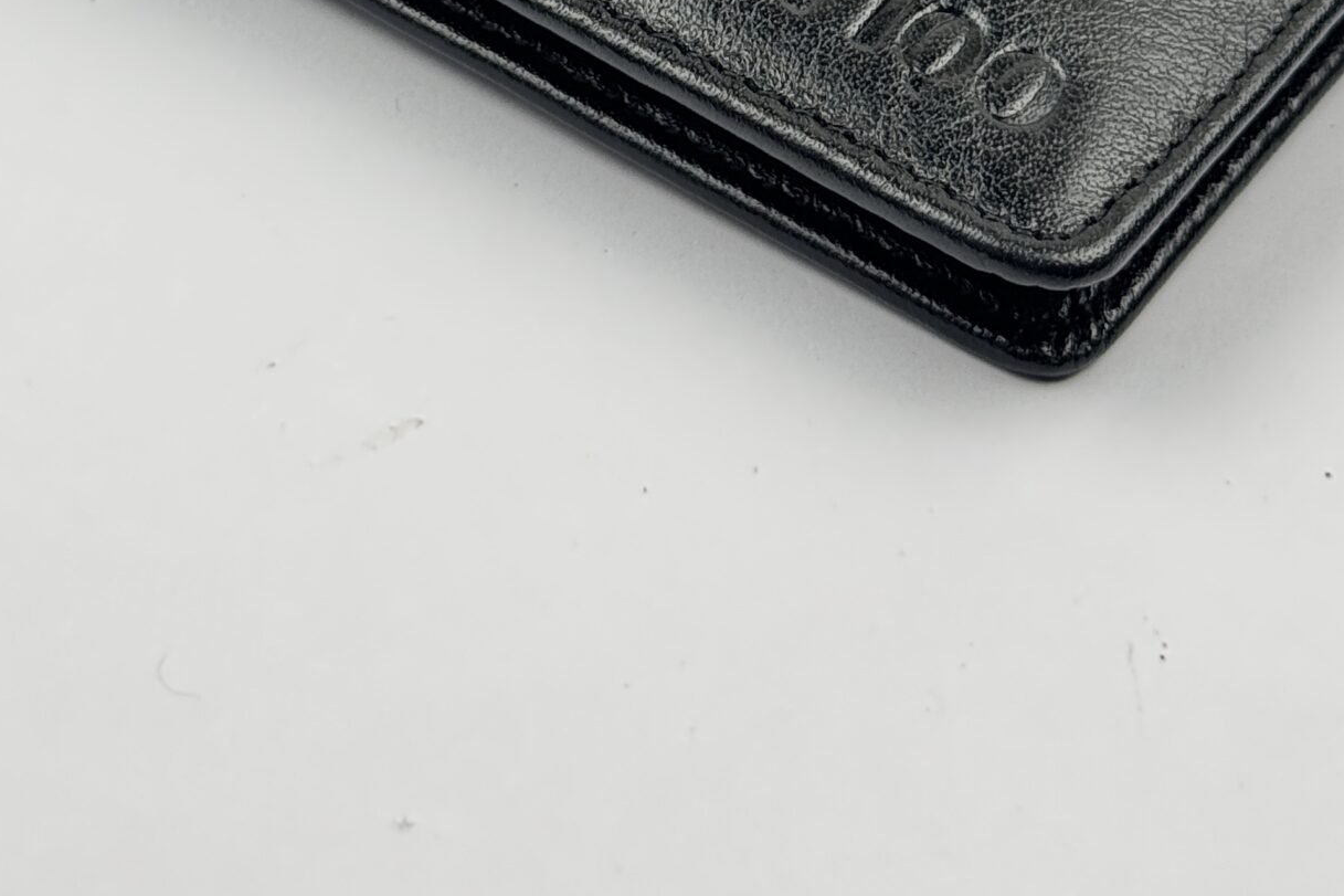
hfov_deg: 19.5
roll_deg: -4.1
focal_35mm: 105
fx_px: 3919
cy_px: -350
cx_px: 727
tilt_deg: -36.7
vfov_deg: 12.5
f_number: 1.78
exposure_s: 1/100
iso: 64
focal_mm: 6.76
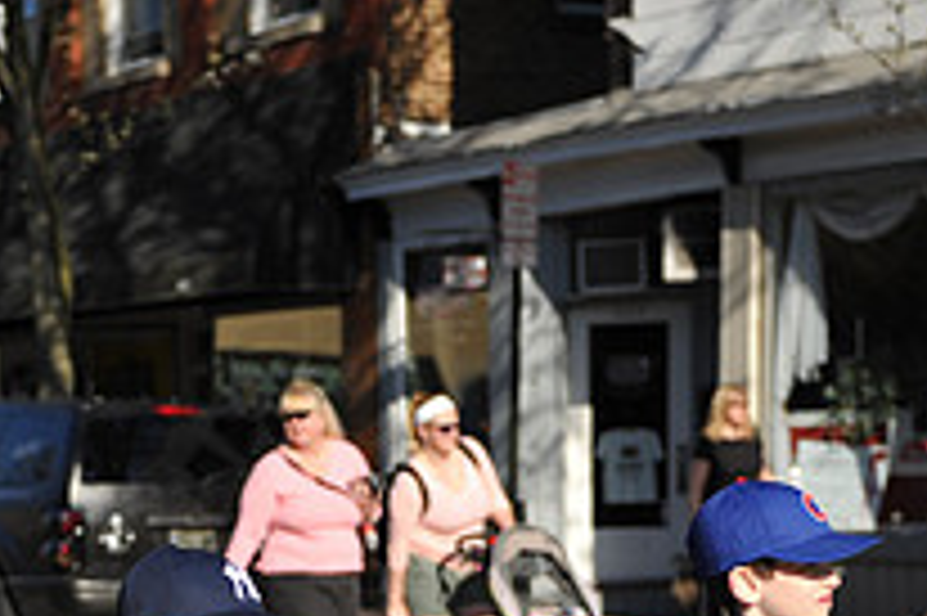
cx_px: 252
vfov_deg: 12.3
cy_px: 827
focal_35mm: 107
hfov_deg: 19.0
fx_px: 2753
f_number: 2.8
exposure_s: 1/8000
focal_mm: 38
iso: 400
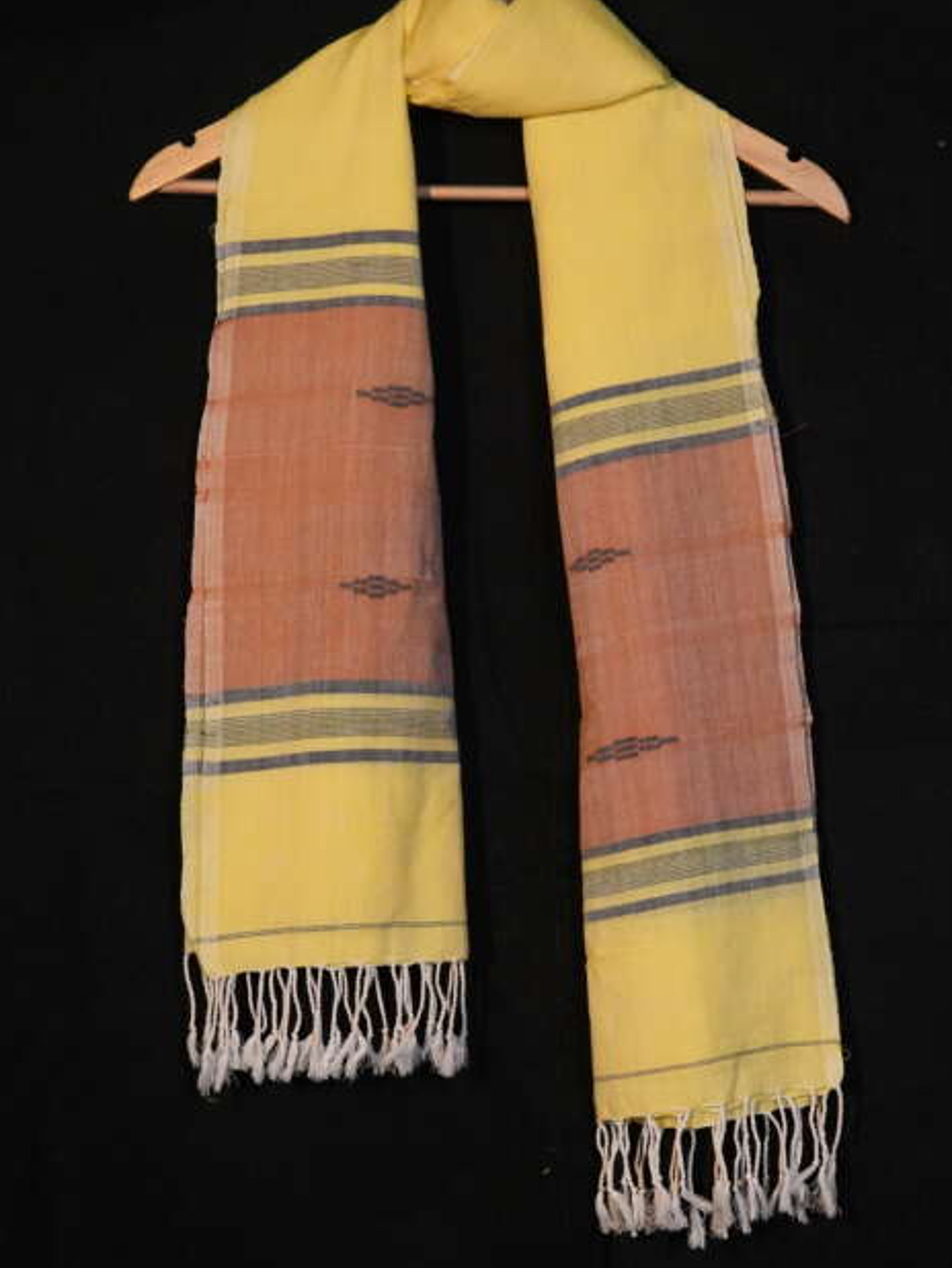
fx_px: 2309
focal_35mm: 63
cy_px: 821
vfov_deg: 30.5
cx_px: 548
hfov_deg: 23.3
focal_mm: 30
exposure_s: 1/500
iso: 6400
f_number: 2.8
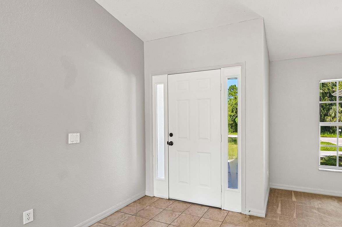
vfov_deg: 64.4
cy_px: 121
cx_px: 209
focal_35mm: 19
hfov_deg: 85.6
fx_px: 180
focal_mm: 14
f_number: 8
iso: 400
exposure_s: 1/100
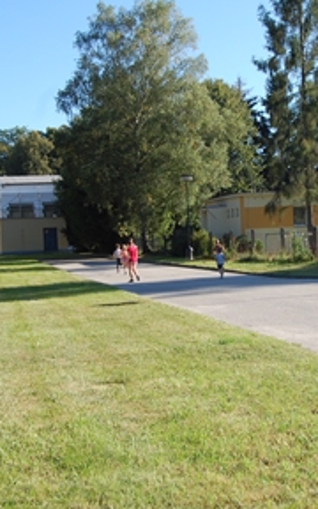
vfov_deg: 33.5
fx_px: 844
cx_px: 223
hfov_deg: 21.2
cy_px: 240
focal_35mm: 61
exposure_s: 1/250
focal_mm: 23
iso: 200
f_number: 8
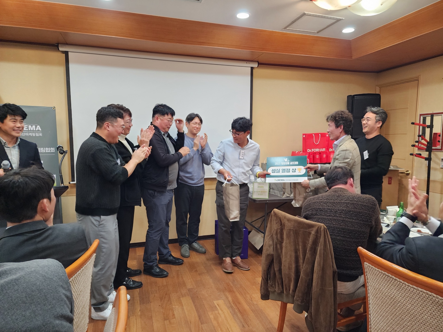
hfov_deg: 73.9
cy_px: 166
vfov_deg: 58.9
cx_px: 222
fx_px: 294
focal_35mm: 23
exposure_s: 1/120
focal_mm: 6.4
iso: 500
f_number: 1.8
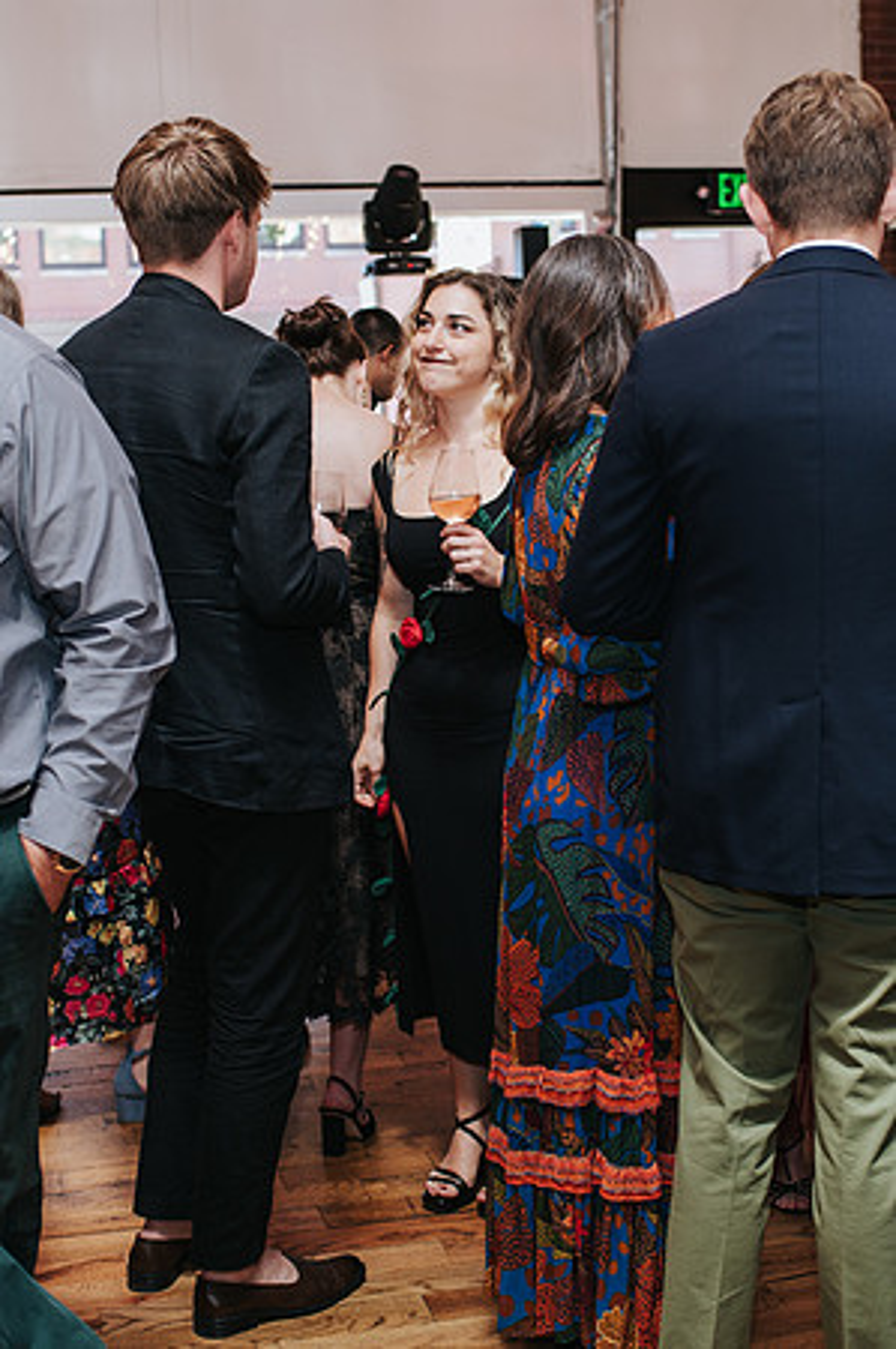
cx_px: 448
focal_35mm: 53
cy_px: 674
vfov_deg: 37.8
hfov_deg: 25.7
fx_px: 1967
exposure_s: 1/200
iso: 800
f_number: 3.2
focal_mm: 35
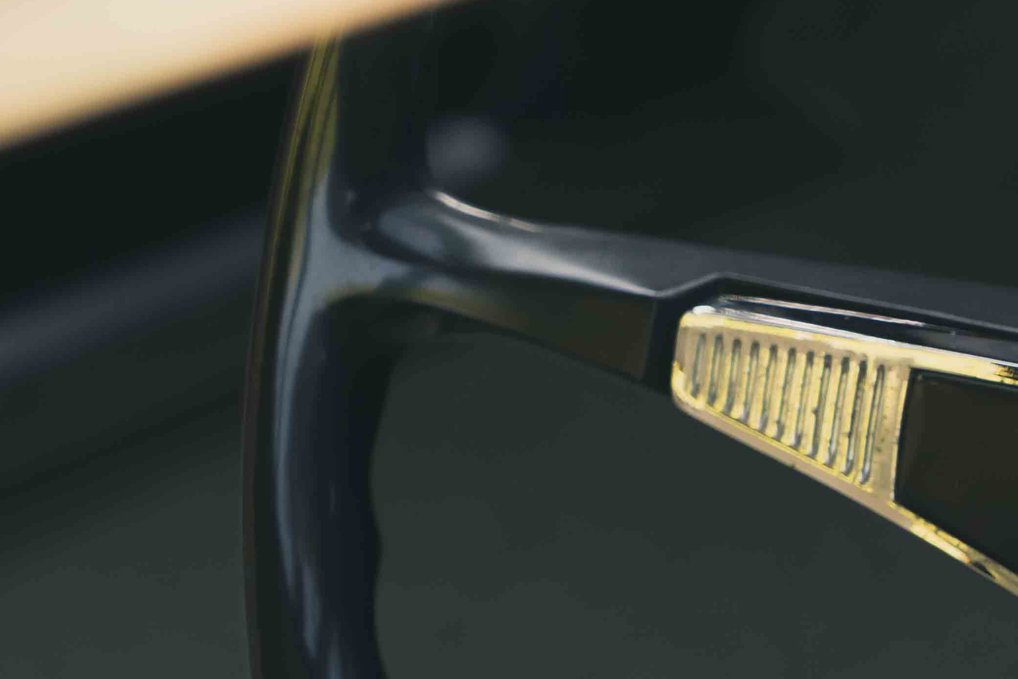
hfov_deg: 9.6
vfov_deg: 6.6
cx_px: 1450
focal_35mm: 208
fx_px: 5882
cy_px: 656
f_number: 5.6
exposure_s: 1/160
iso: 400
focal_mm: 72
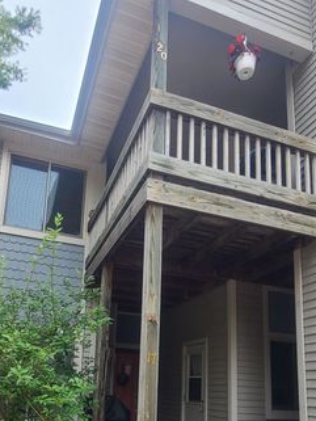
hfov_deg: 51.2
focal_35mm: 27
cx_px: 132
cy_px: 322
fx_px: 328
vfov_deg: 61.2
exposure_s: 1/300
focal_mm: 2.2
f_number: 2.2
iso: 50
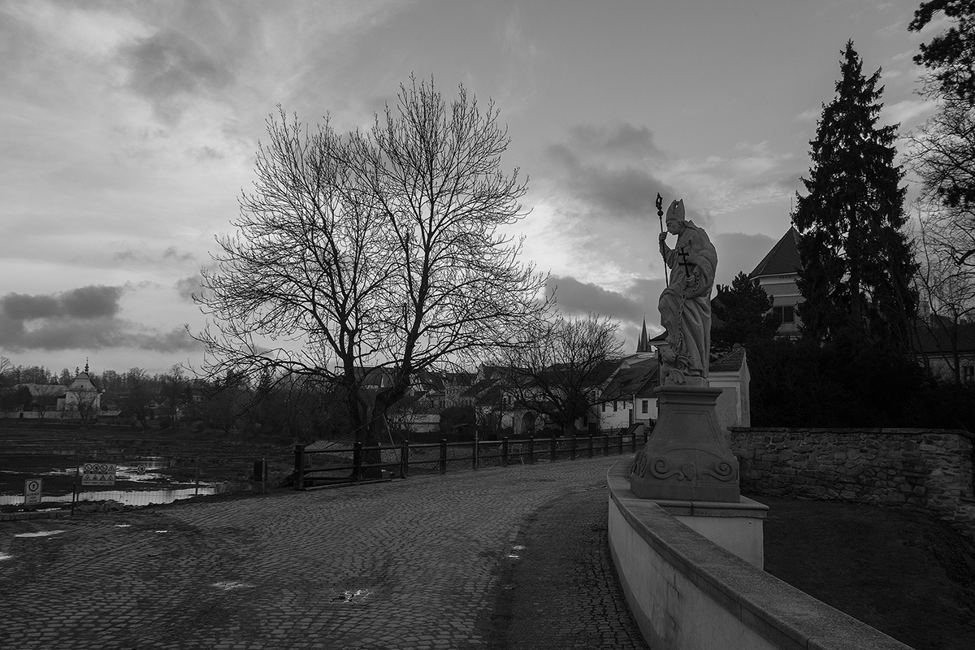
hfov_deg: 54.4
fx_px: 948
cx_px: 488
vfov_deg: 37.9
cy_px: 325
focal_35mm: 35
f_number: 13
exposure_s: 1/50
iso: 320
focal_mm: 35
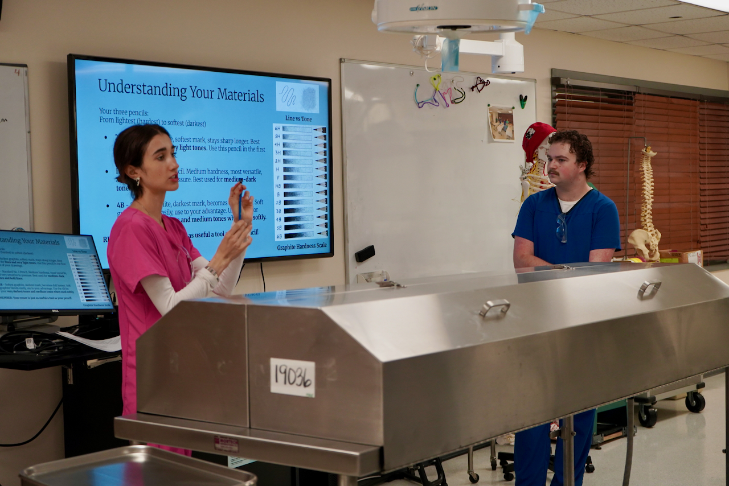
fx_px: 1114
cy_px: 243
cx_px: 364
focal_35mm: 55
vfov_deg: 24.6
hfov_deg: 36.2
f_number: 5
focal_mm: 55
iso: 1600
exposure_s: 1/160
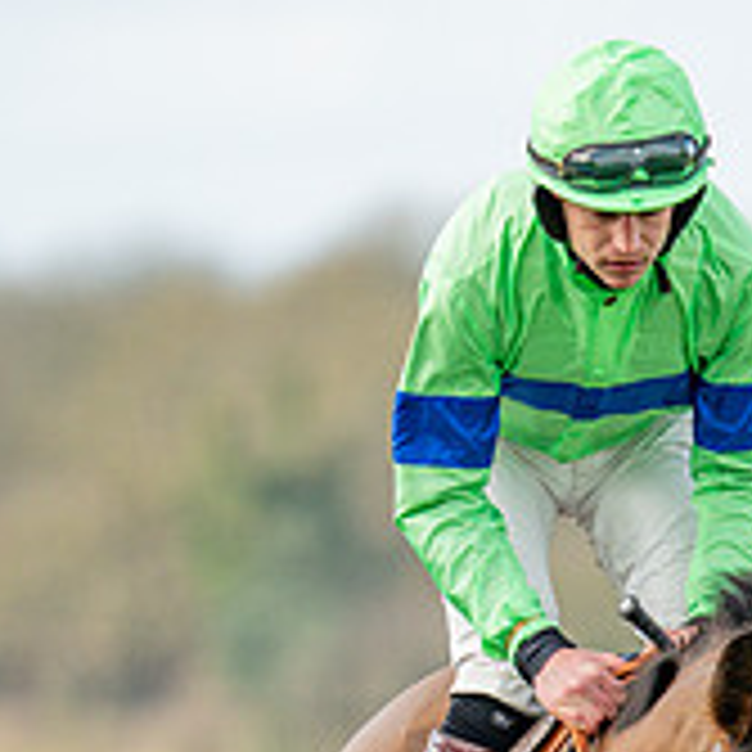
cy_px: 990
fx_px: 38292
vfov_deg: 1.1
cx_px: 1005
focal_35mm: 1558
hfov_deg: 1.1
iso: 200
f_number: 4.5
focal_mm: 400
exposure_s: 1/800
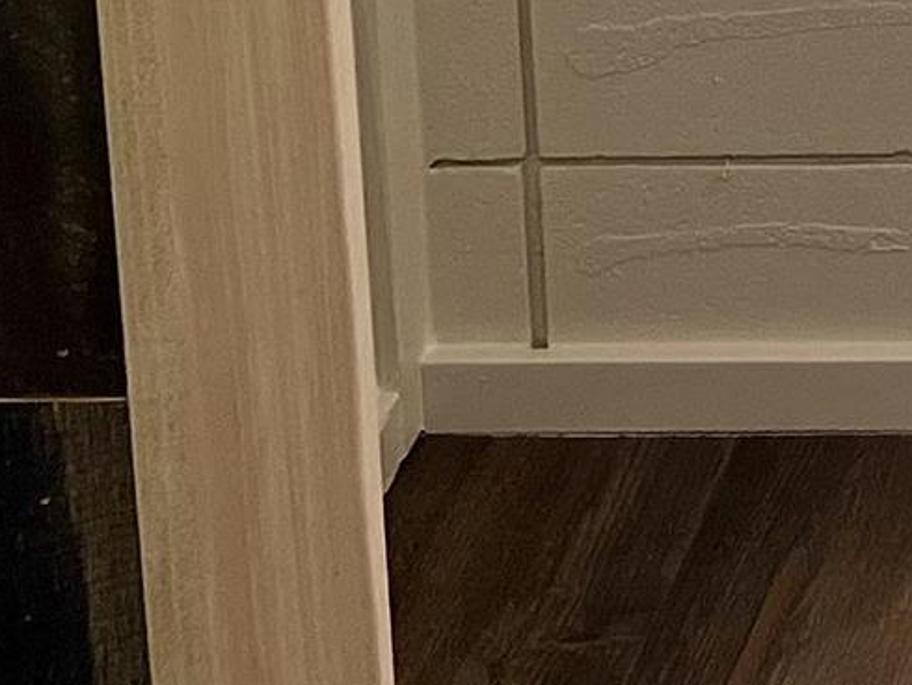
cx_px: 2016
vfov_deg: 8.1
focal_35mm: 163
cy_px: -1208
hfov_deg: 10.7
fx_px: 4297
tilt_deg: -10.3
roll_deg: +0.3
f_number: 1.5
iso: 64
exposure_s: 1/120
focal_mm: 5.7
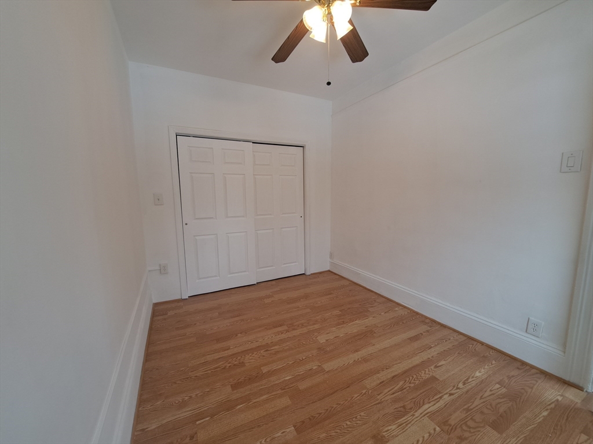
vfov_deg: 89.9
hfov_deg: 106.2
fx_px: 223
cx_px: 296
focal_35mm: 13
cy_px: 222
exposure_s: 1/40
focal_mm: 1.74
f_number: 2.2
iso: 64
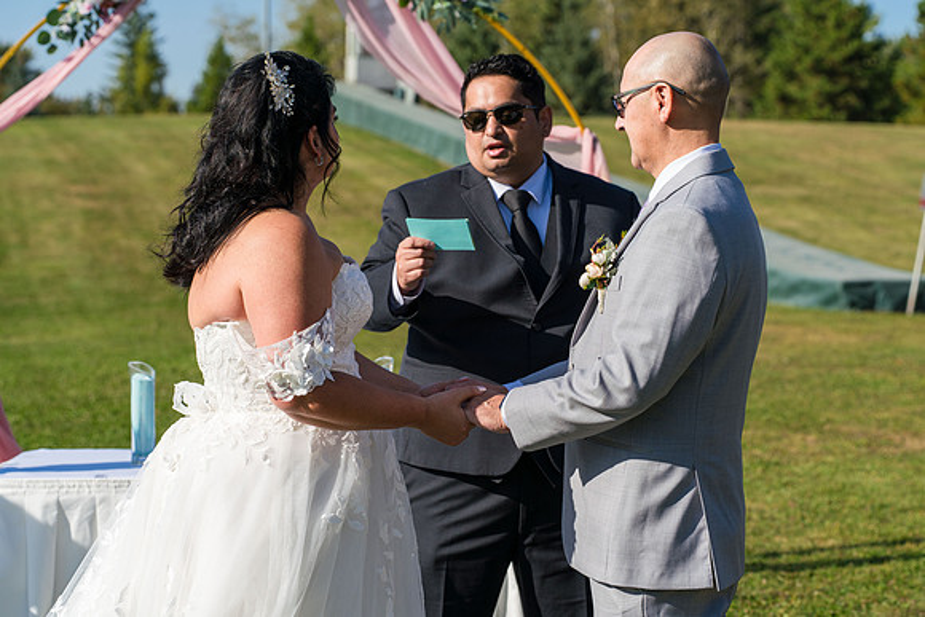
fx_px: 2159
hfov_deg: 24.2
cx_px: 462
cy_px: 308
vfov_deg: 16.3
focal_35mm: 84
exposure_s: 1/1250
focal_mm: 84
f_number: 5
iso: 250
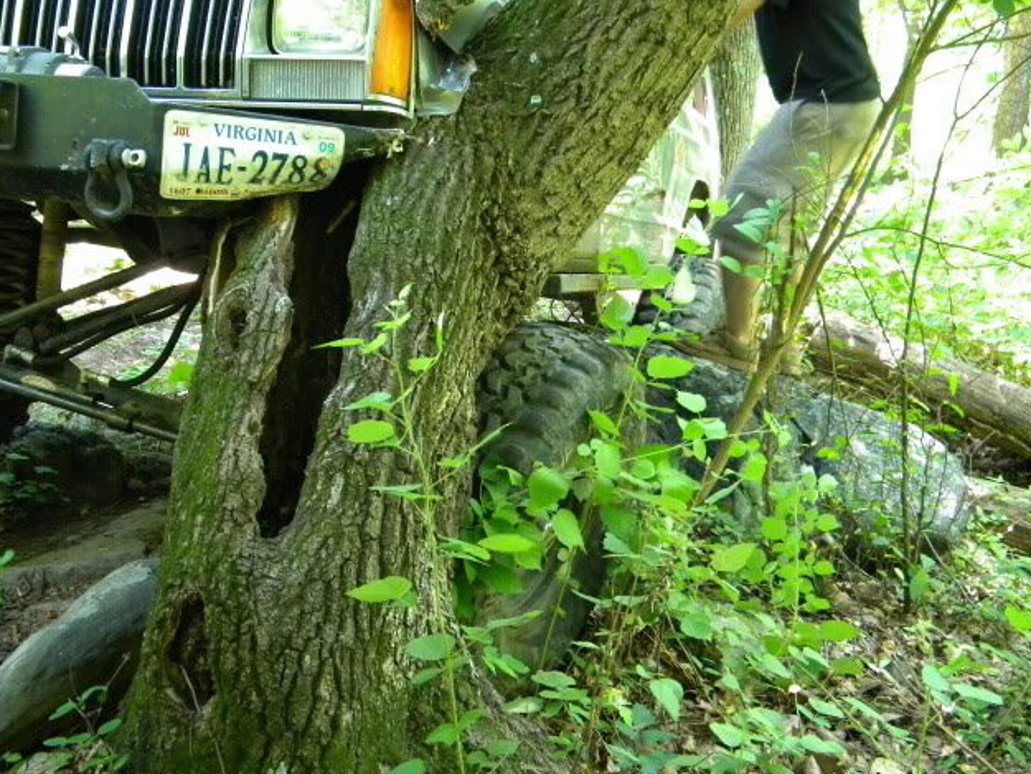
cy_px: 388
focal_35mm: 42
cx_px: 520
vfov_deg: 34.4
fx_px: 1251
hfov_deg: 44.8
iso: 400
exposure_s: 1/18.5
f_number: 3.8
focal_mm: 7.3
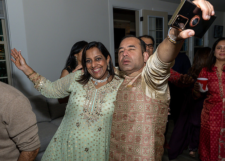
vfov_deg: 41.9
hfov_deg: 56.4
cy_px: 84
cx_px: 116
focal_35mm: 33
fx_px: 210
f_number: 8
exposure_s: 1/250
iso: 640
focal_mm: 20
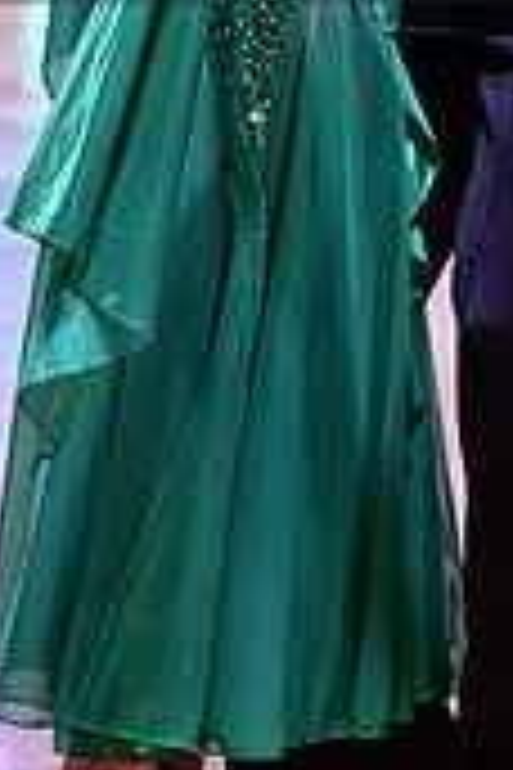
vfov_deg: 8.6
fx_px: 5065
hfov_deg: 5.8
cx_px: 490
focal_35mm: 237
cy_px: -144
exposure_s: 1/500
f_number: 3.2
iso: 1600
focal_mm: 70
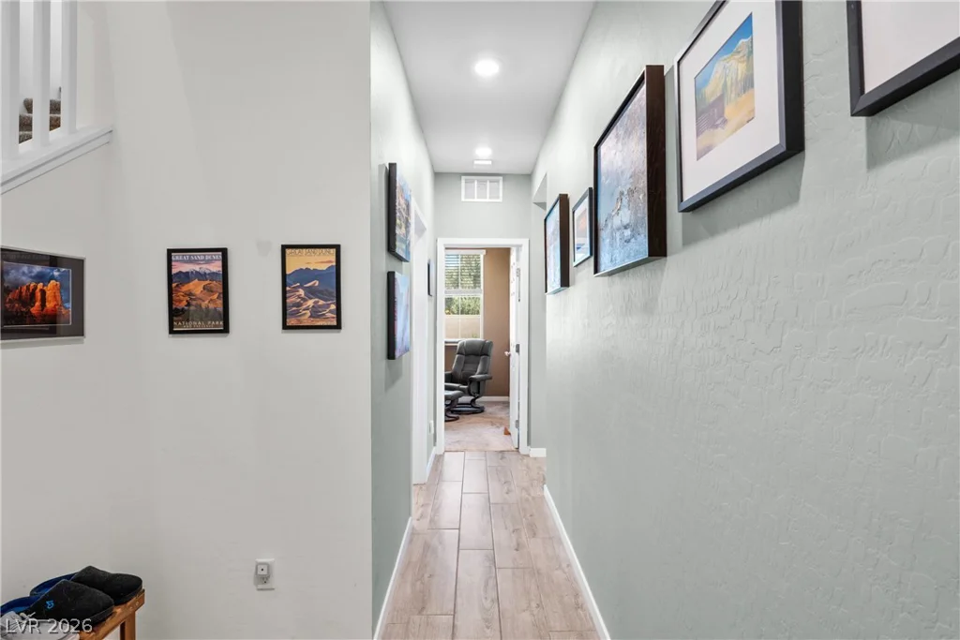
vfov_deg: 64.6
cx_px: 480
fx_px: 507
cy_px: 320
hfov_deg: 86.9
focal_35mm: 19
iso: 400
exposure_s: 1/10
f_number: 8
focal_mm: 19
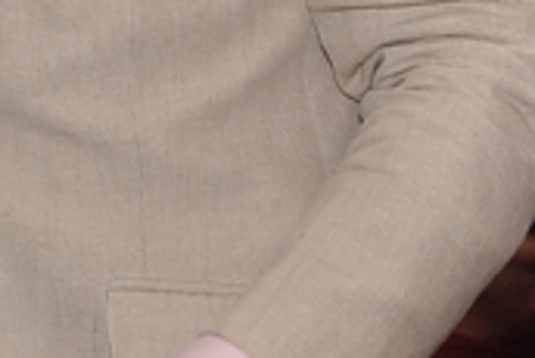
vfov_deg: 5.9
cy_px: -87
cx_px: -404
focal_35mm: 233
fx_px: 3467
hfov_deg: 8.5
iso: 400
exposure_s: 1/125
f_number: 8
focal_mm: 25
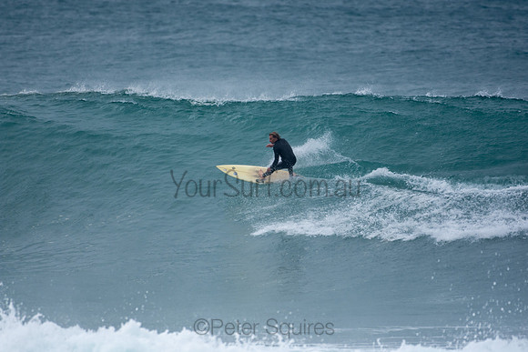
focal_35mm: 750
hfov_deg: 2.7
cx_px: 264
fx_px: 11002
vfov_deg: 1.8
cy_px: 176
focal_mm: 500
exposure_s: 1/1250
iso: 280
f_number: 5.6
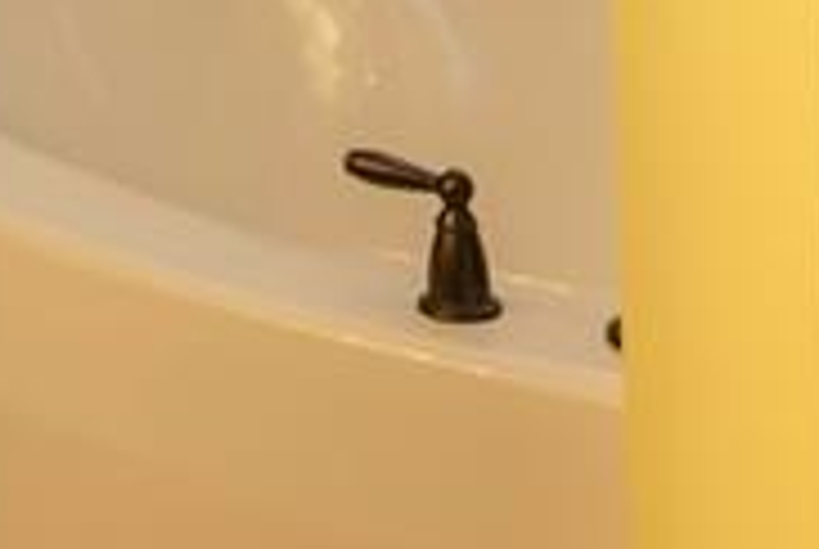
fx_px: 2871
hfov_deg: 15.8
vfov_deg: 9.6
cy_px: -810
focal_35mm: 126
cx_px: -72
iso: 320
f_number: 9
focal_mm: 20
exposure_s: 1/13
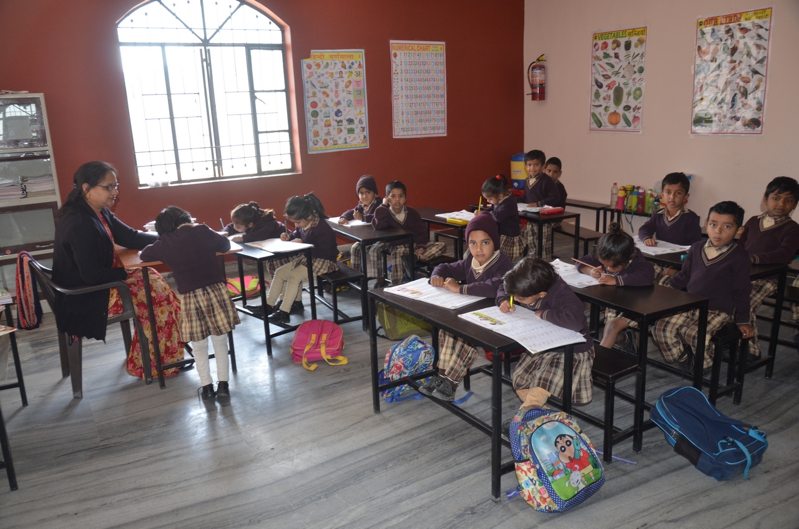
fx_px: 598
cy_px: 264
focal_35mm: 27
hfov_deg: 67.5
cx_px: 400
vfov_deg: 47.7
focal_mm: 18
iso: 400
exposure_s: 1/100
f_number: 3.5
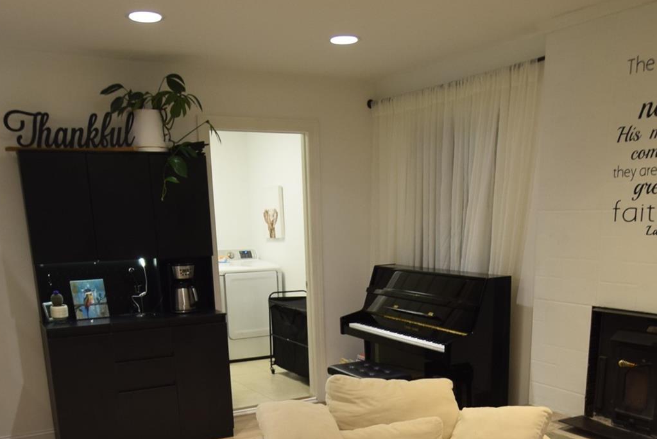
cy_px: 366
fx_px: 657
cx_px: 350
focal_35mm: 36
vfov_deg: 35.4
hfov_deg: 53.1
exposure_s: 1/60
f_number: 4
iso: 500
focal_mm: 12
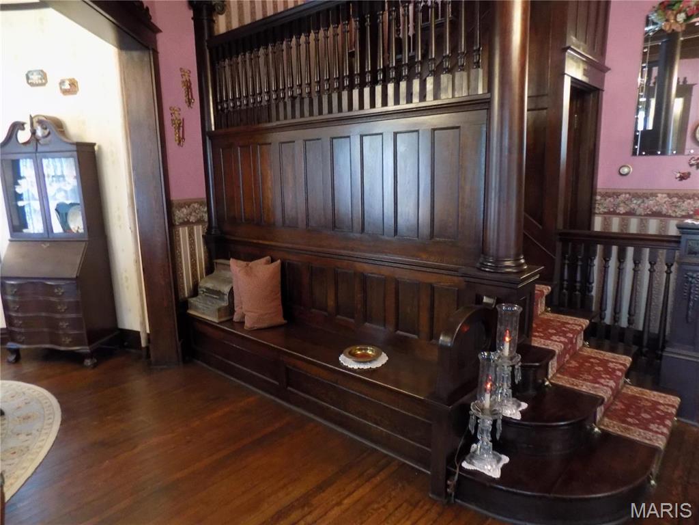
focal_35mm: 23
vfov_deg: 58.9
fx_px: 464
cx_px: 350
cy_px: 262
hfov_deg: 73.9
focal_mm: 4
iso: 400
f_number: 3.1
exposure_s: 1/10
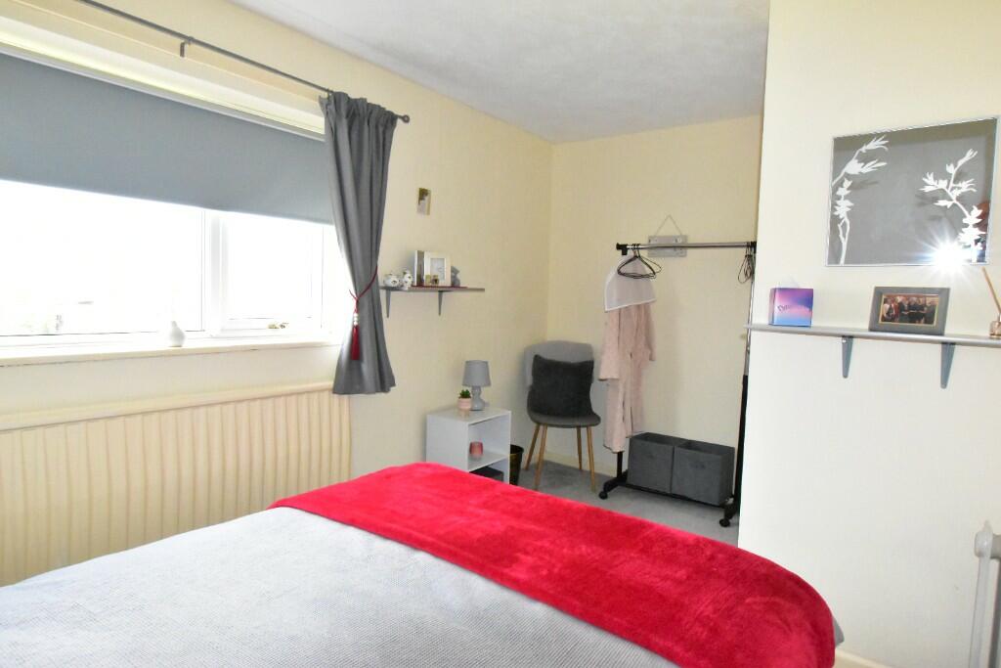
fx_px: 584
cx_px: 500
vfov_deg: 59.5
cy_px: 334
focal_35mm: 21
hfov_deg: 81.2
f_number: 13
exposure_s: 1/200
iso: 12800
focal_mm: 14
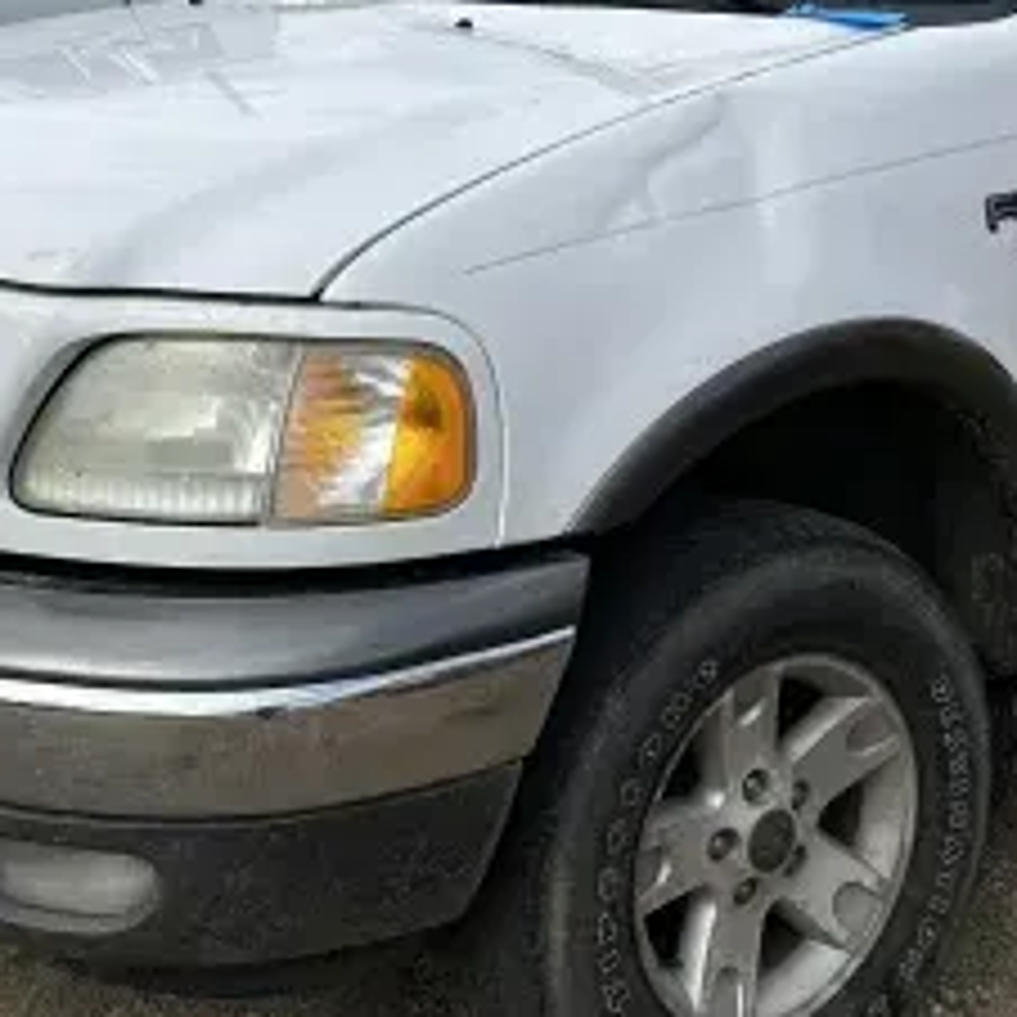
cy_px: 374
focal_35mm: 60
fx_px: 1994
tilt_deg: -7.3
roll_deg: +0.6
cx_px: 630
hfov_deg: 28.5
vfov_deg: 28.5
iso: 80
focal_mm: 6.86
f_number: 1.78
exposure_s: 1/5000
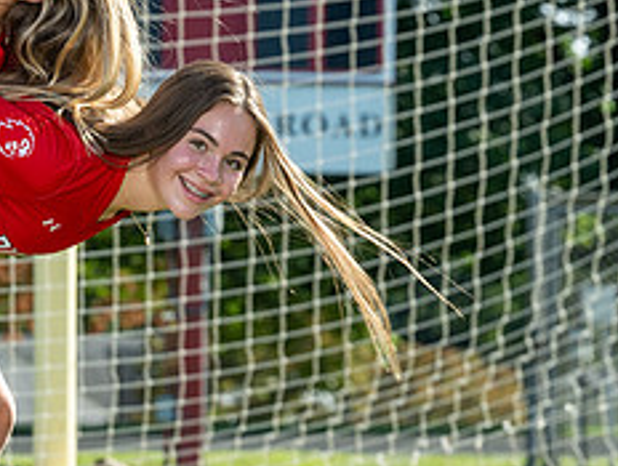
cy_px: 177
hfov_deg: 6.0
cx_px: -38
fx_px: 5904
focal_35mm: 330
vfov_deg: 4.5
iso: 100
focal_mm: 77
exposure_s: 1/400
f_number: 4
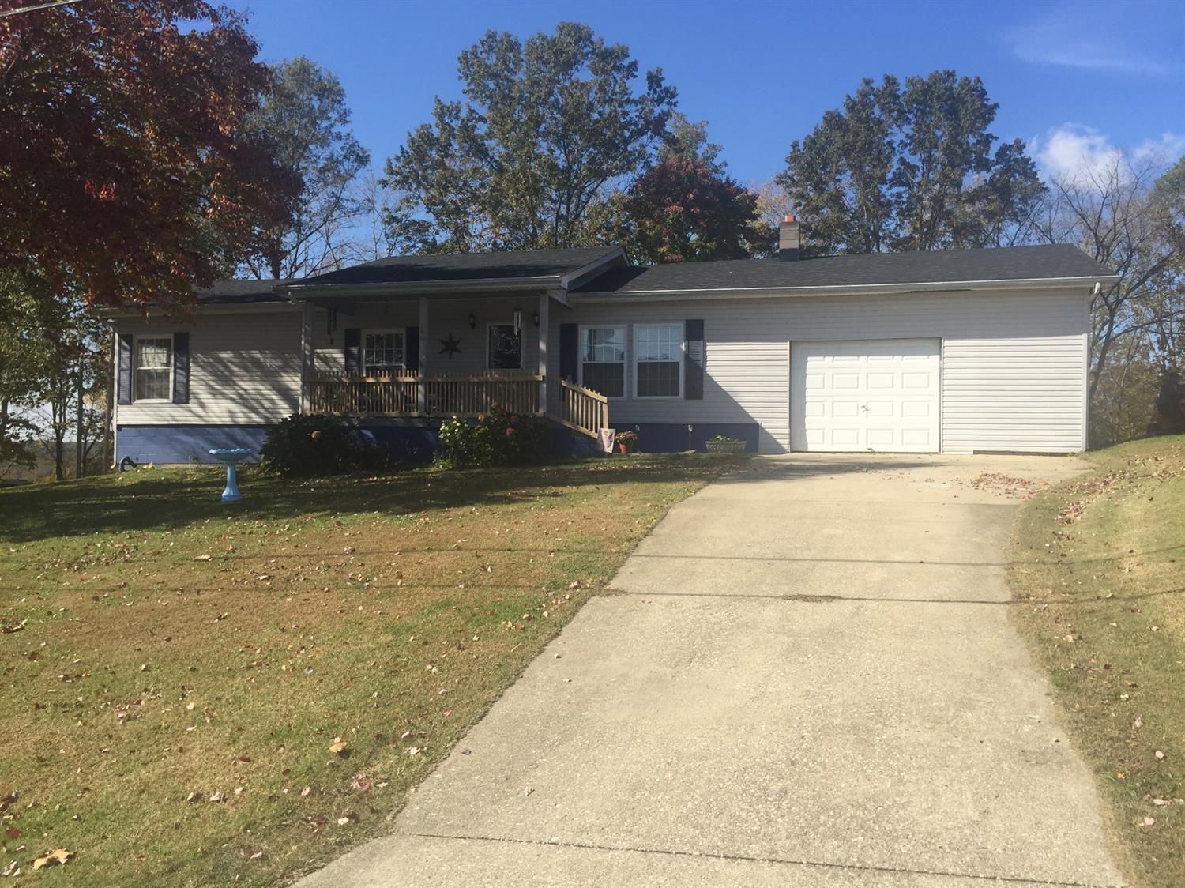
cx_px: 592
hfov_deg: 61.7
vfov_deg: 48.2
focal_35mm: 29
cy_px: 444
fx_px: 992
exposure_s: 1/1464
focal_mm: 4.15
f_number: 2.2
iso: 32
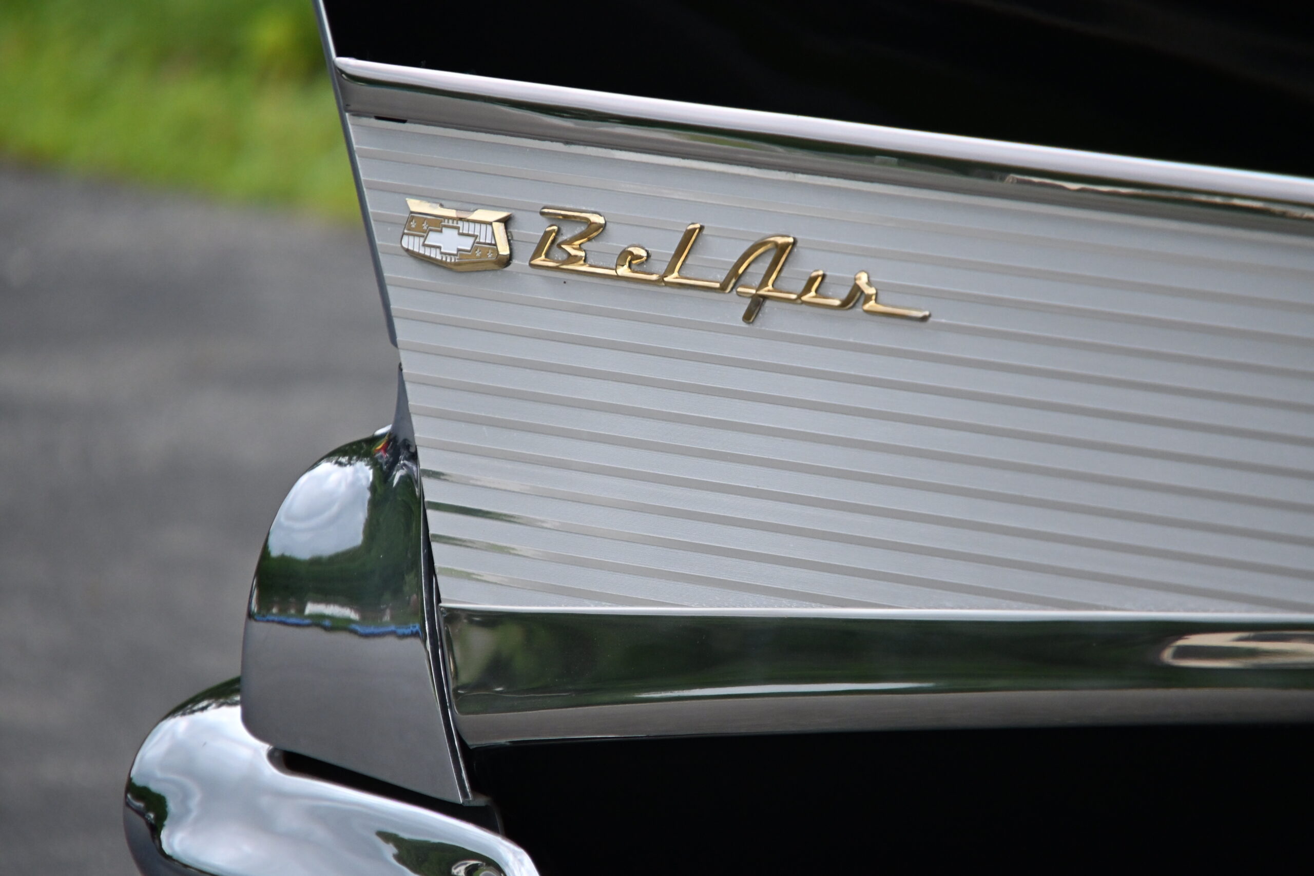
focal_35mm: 450
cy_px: 438
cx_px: 657
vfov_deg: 3.1
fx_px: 16425
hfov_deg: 4.6
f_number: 6.3
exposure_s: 1/250
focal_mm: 300
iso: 1600
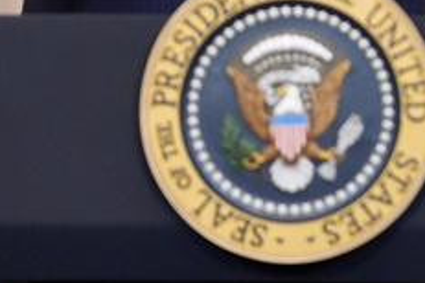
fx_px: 10199
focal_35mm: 864
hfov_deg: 2.4
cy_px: -299
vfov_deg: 1.6
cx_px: 337
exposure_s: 1/200
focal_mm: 195
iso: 3200
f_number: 2.8
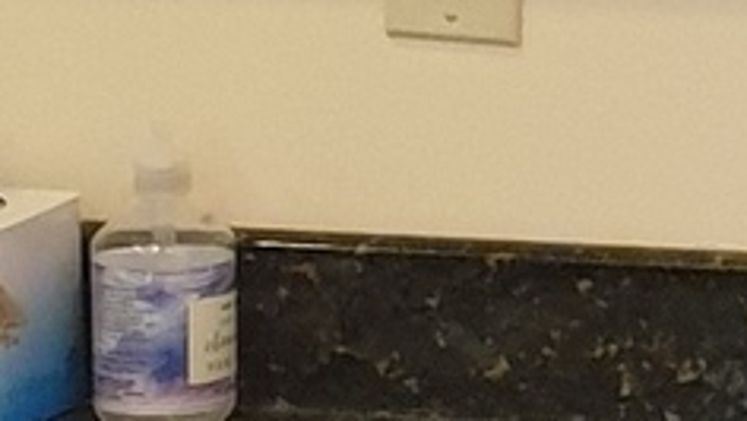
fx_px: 5469
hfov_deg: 7.7
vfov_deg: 4.4
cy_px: -111
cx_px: 1139
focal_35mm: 276
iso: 320
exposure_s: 1/40
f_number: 1.5
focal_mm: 4.3
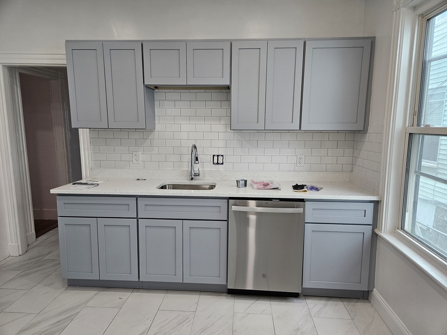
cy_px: 168
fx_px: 297
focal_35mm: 23
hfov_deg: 73.9
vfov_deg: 58.9
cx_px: 224
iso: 160
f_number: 1.8
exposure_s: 1/207
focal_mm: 5.4
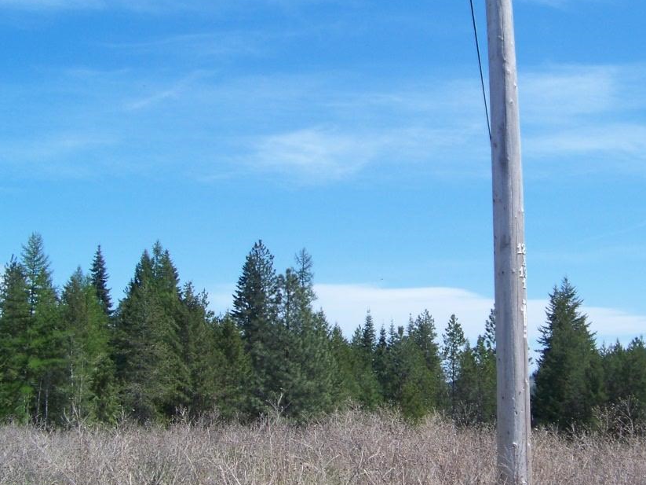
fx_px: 1045
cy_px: 242
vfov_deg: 26.1
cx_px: 402
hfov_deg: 34.2
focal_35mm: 56
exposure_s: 1/1000
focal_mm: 5.85
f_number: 2.8
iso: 64
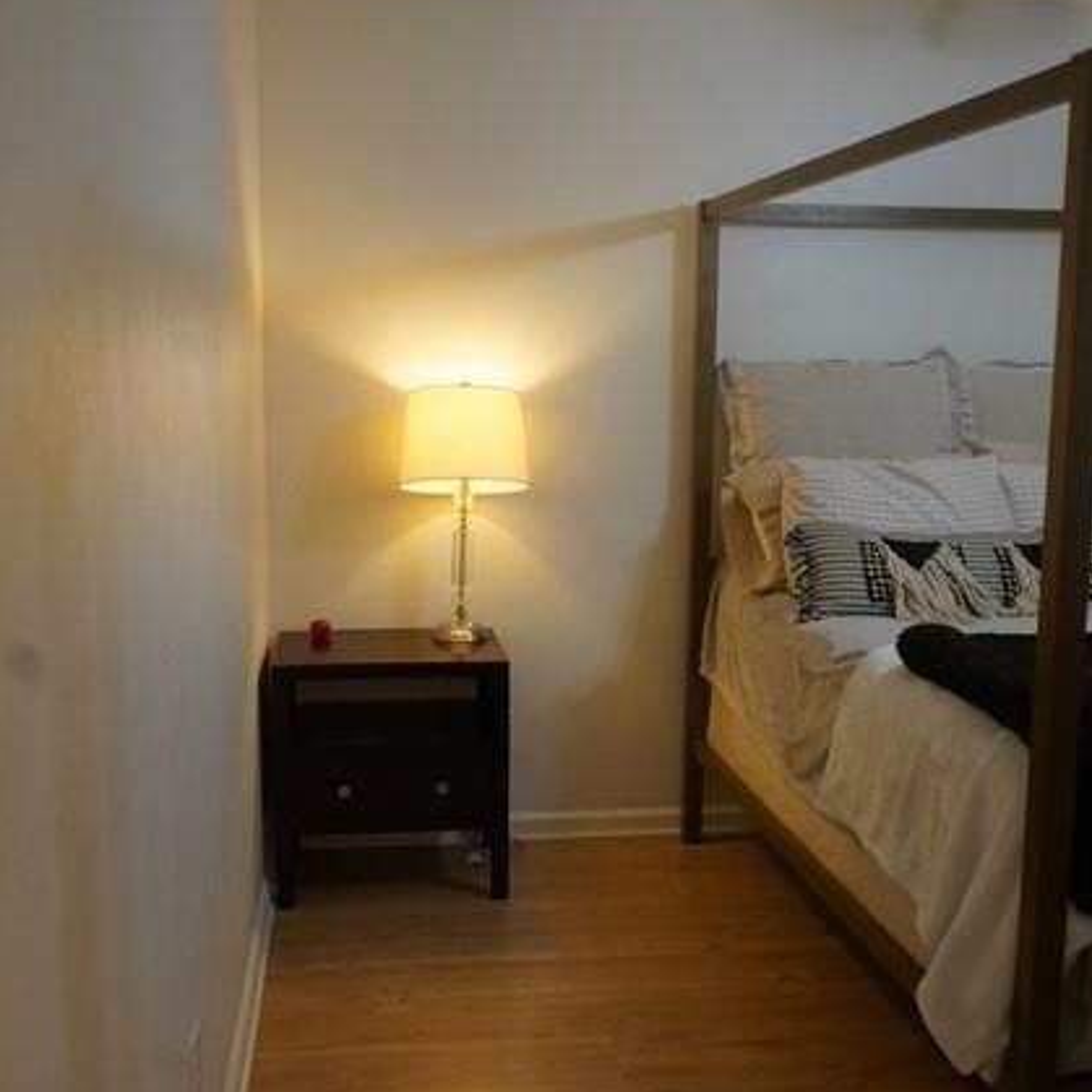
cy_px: 602
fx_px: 1392
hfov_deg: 42.8
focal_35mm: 39
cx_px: 550
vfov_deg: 42.8
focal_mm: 30
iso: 1600
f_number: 3.5
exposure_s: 1/160
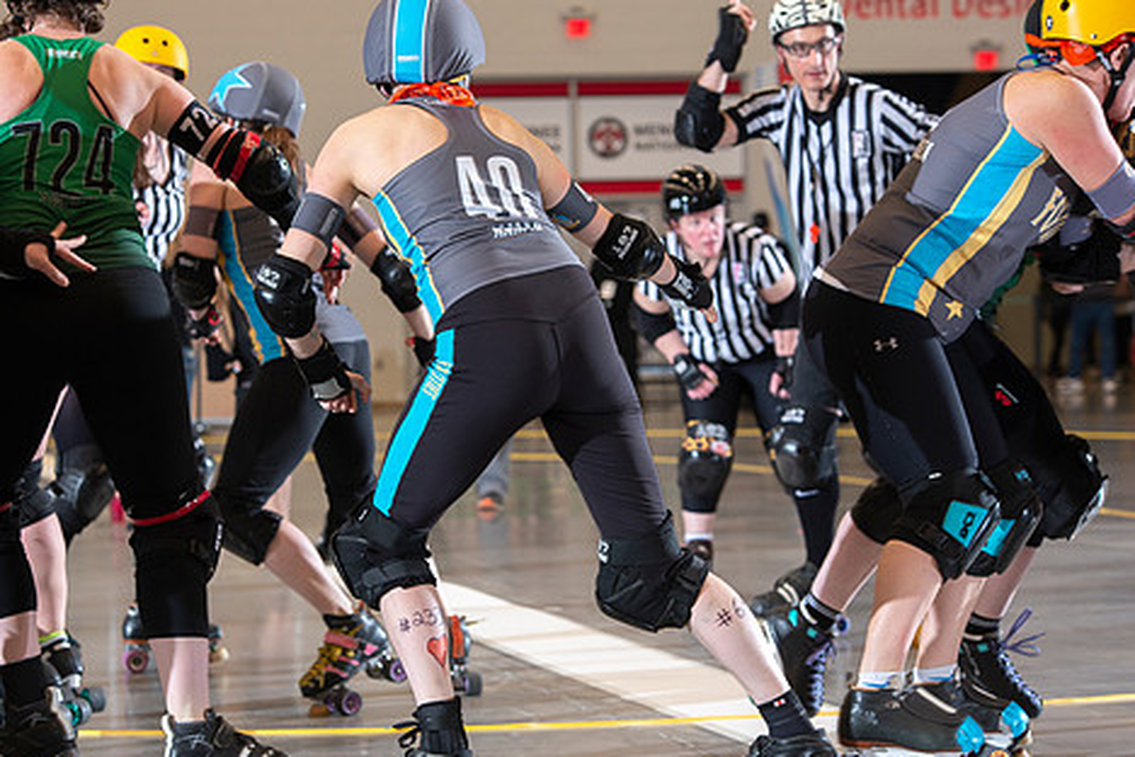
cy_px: 385
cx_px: 470
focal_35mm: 124
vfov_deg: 11.1
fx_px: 3909
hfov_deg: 16.5
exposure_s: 1/160
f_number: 5.6
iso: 640
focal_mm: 100
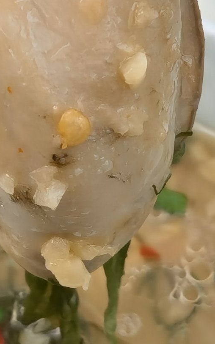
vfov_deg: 16.8
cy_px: -6
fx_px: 1135
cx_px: 160
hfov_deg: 10.8
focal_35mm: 121
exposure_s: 1/105
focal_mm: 5.54
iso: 50
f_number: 1.8
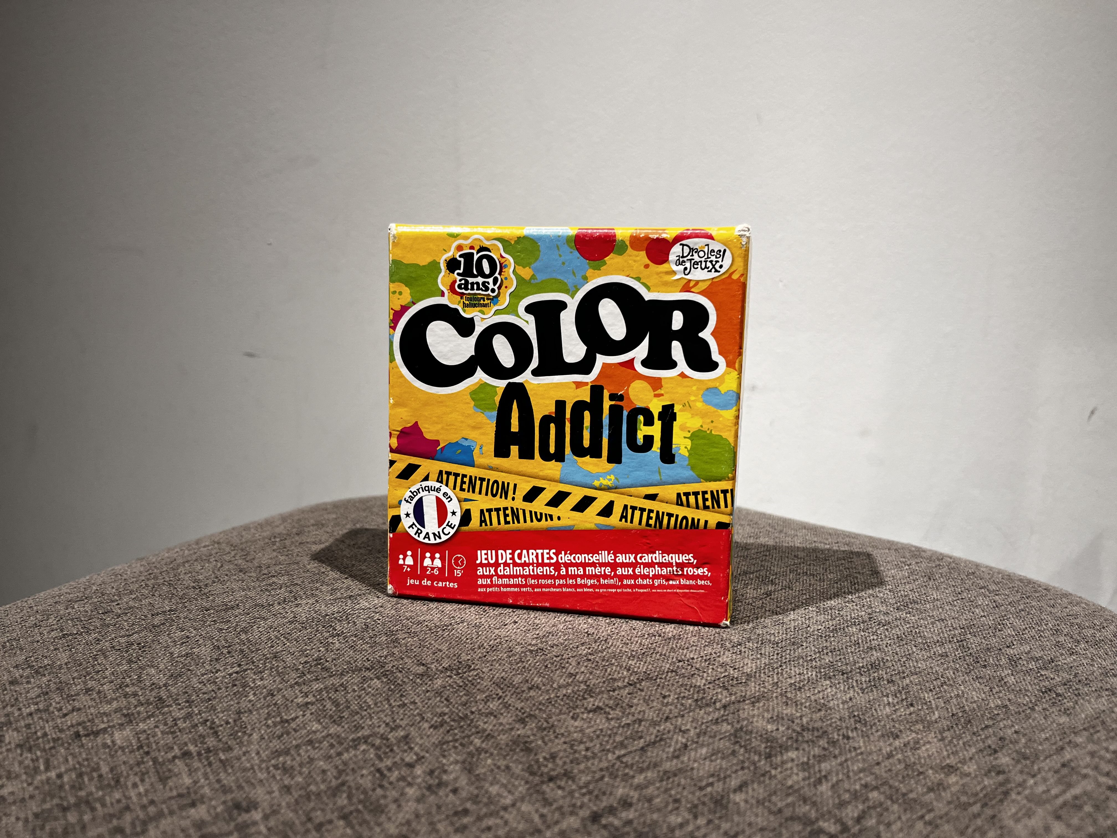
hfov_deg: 67.3
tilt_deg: -8.4
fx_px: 839
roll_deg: -2.2
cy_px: 419
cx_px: 558
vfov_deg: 53.1
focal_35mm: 26
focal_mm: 5.1
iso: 64
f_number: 1.6
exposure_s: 1/120
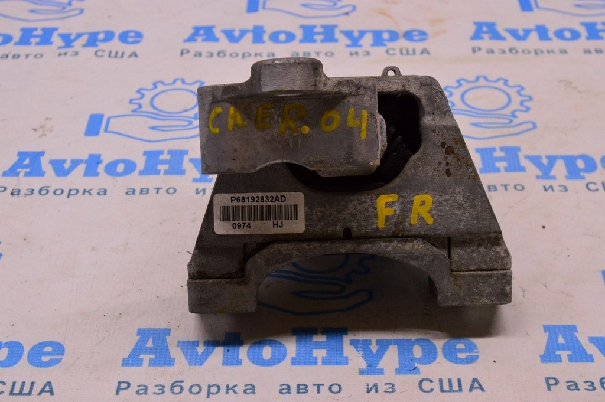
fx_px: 1209
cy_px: 201
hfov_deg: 28.1
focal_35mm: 72
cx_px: 302
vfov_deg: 18.9
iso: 1600
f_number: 8
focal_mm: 48
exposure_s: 1/125
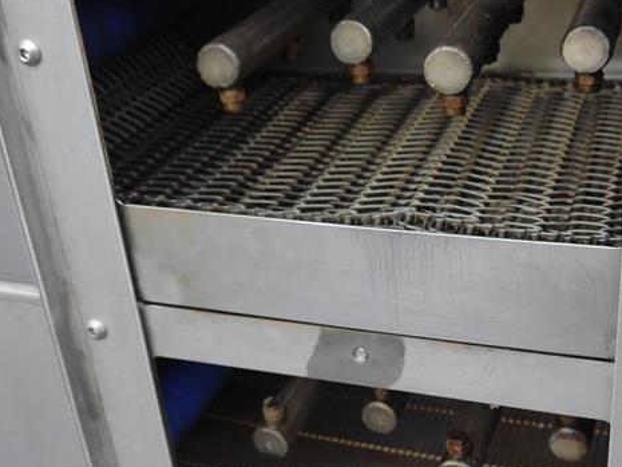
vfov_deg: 26.6
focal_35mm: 55
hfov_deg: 34.9
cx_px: 339
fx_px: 989
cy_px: 249
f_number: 4.2
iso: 160
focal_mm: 20
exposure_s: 1/100
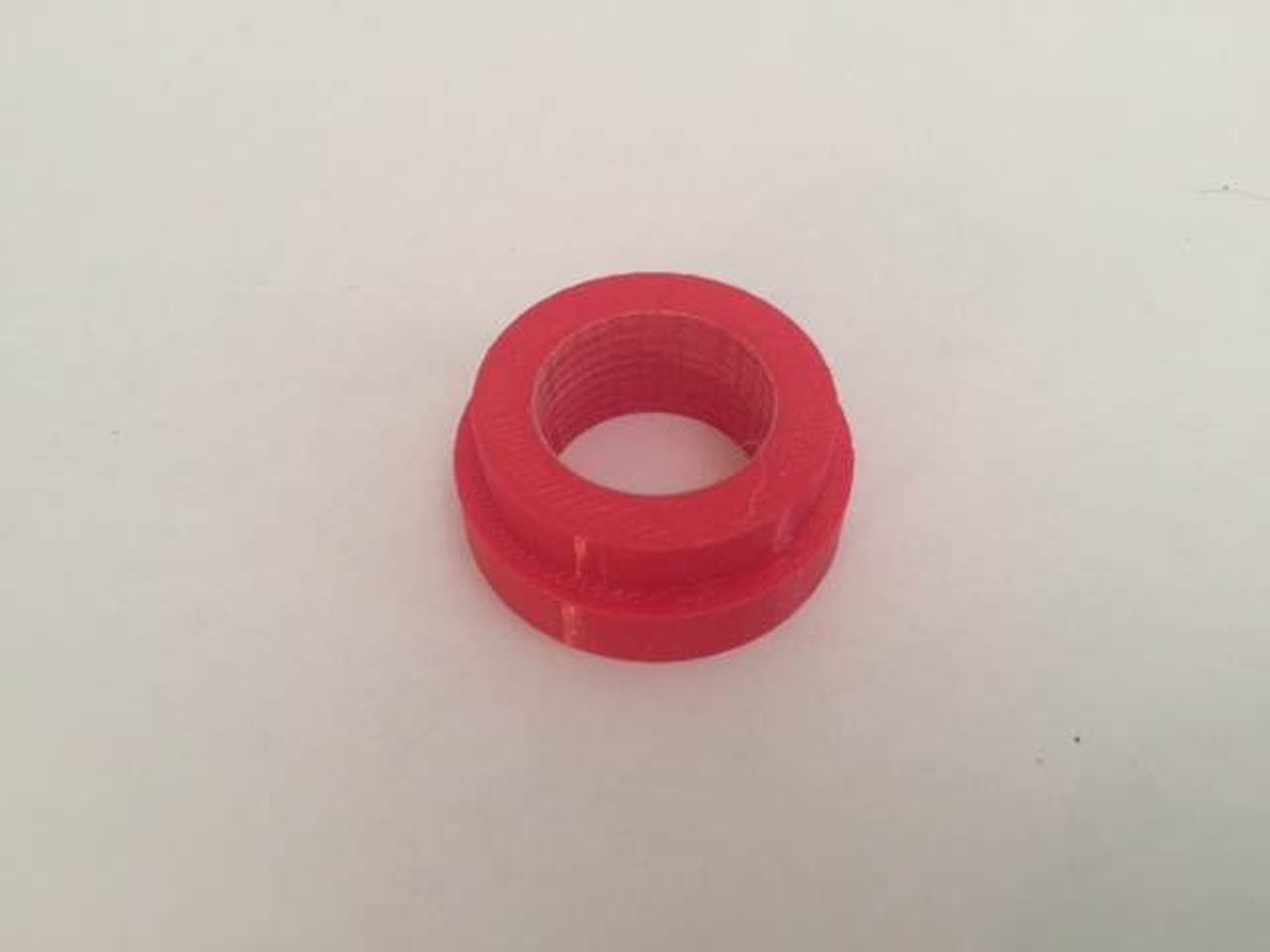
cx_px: 635
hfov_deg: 61.7
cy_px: 476
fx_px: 1064
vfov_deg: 48.2
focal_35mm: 29
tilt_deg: -52.6
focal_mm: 4.15
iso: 125
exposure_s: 1/8
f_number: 2.2
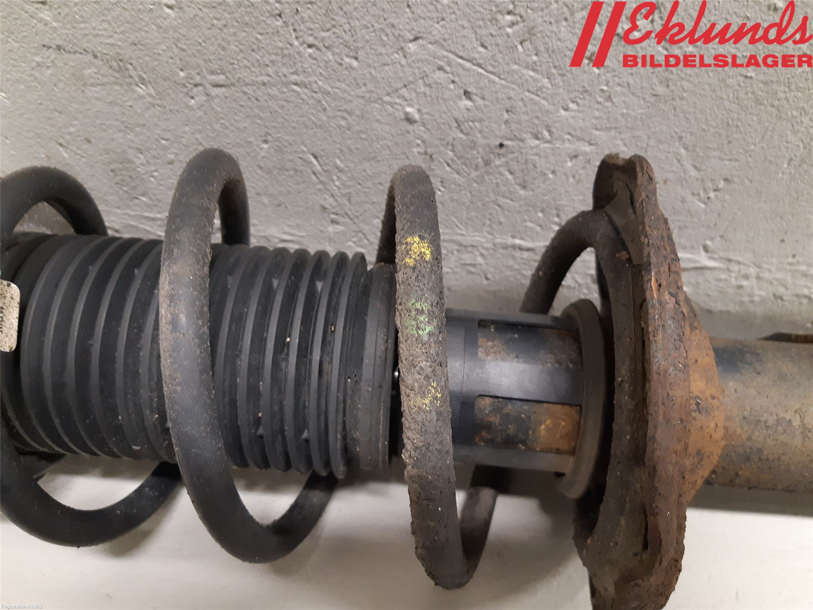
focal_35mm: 26
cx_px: 406
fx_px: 611
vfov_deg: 53.1
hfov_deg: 67.3
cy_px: 305
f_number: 1.7
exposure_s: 1/25
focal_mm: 3.93
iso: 200
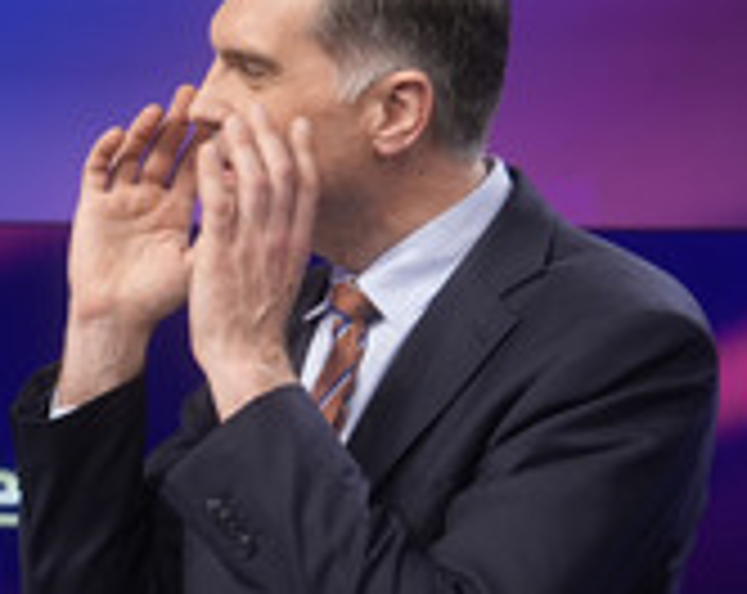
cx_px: -214
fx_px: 2536
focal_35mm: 115
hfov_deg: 15.9
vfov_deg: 13.2
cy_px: 562
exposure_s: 1/160
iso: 640
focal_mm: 30
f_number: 2.2
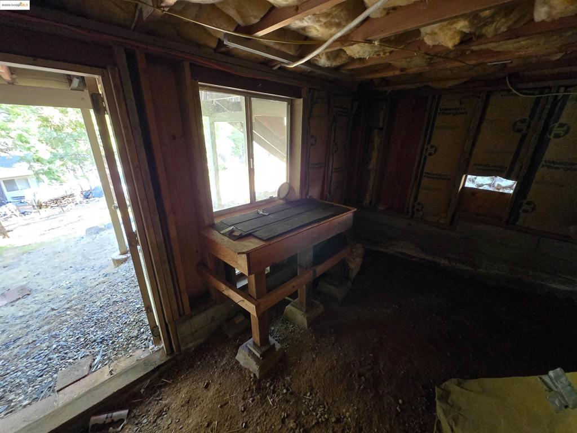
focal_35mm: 13
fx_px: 217
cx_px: 288
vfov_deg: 89.9
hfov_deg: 106.2
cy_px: 216
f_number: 2.2
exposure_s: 1/60
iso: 640
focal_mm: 1.7
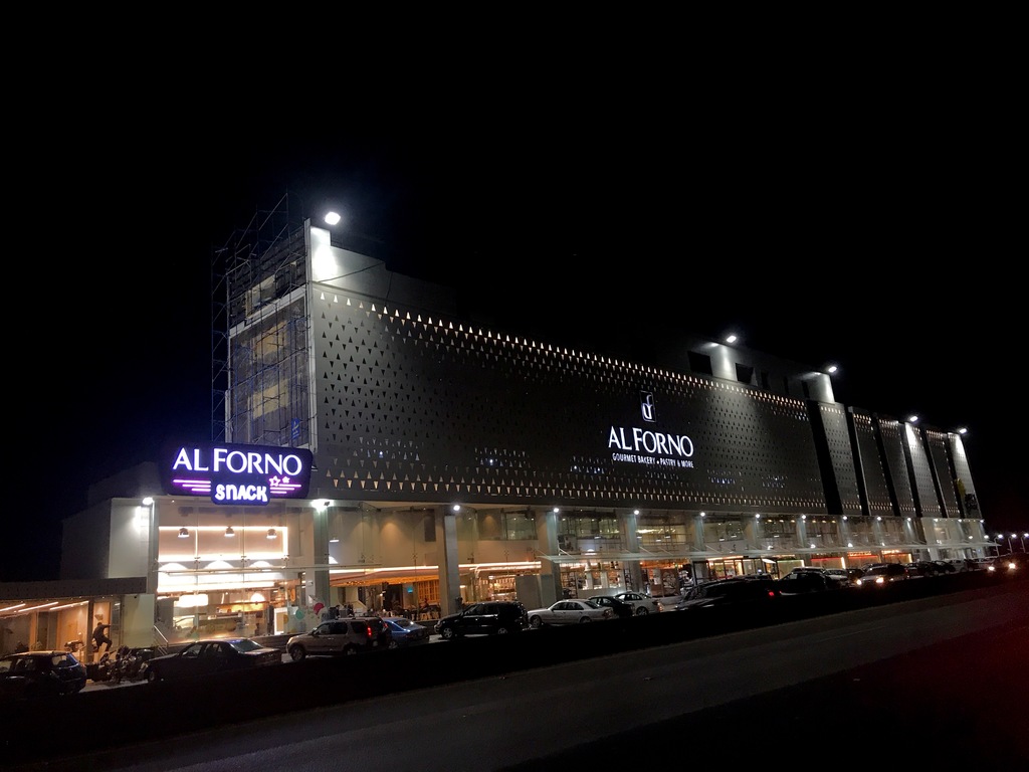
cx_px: 514
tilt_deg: +14.4
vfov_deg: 49.7
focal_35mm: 28
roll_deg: +5.5
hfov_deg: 63.4
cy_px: 386
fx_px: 832
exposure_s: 1/25
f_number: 1.8
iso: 32
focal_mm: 3.99
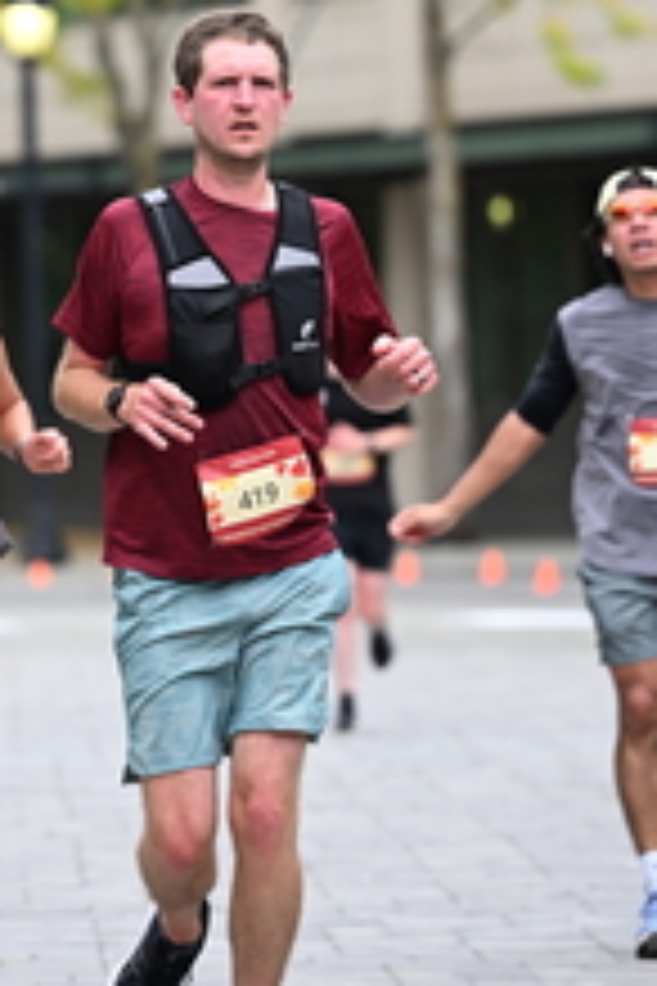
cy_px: 180
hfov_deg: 3.9
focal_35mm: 351
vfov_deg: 5.9
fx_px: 9608
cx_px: 128
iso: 640
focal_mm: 140
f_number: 2.8
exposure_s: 1/2000
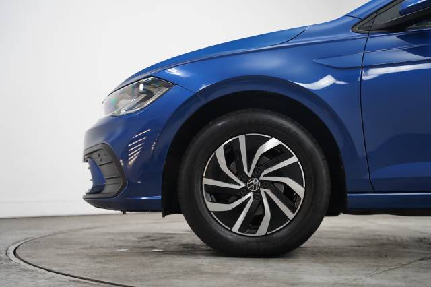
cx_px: 216
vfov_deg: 24.5
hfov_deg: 36.2
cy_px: 144
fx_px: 659
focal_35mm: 55
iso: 1600
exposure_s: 1/160
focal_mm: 55.1
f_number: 3.2
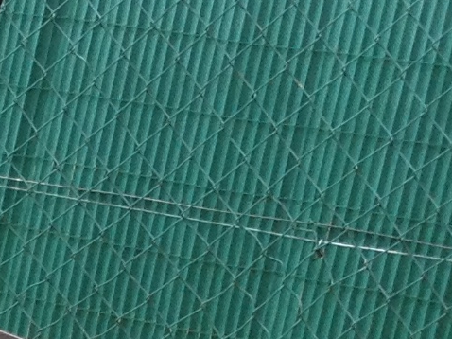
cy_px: 638
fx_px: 3119
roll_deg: -3.5
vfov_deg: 6.1
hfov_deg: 7.3
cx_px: -918
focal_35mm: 239
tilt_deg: -21.9
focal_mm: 4.28
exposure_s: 1/557
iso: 50
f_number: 2.4
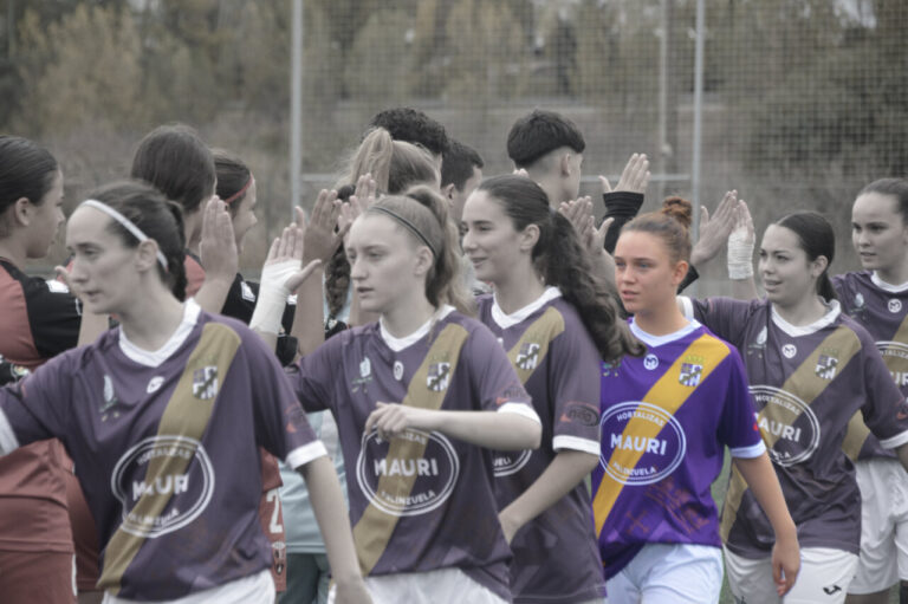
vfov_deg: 5.9
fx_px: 5860
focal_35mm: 232
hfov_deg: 8.9
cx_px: 454
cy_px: 302
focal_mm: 155
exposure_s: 1/500
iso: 360
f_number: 6
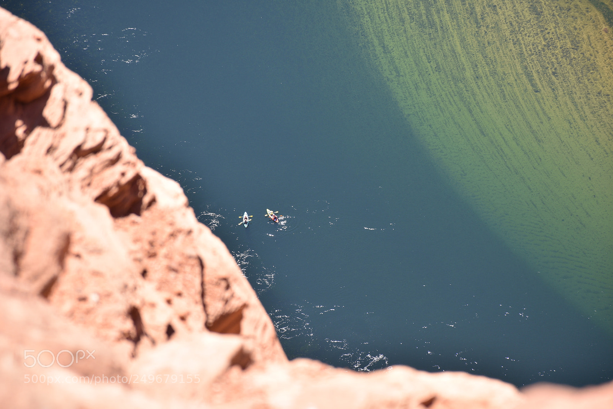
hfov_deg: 10.5
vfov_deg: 7.0
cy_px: 204
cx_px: 306
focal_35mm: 195
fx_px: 3321
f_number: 7.1
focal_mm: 130
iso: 160
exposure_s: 1/250
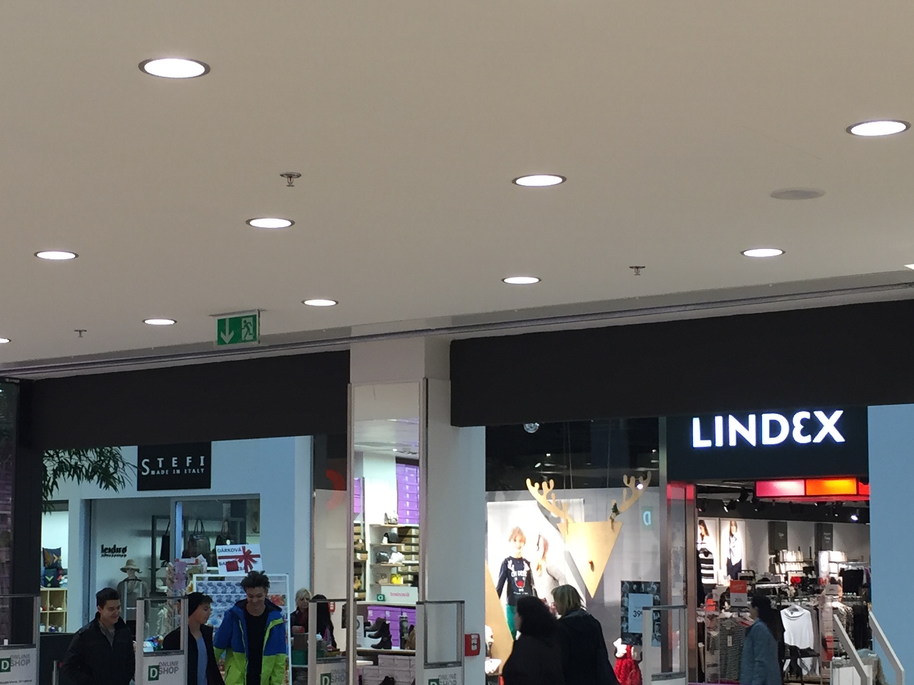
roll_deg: -0.1
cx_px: 403
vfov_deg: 22.5
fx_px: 1716
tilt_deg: +4.2
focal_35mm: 65
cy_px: 421
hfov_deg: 29.8
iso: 32
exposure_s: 1/33
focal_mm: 4.15
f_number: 2.2
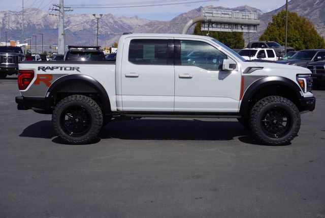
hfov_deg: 37.8
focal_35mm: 52
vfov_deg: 25.8
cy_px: 109
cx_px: 162
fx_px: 474
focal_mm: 35
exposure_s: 1/250
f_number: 11
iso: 100
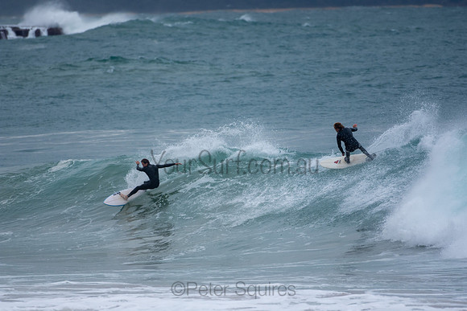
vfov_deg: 1.8
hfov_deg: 2.7
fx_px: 9731
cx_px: 234
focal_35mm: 750
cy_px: 156
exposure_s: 1/1250
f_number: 5.6
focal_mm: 500
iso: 280
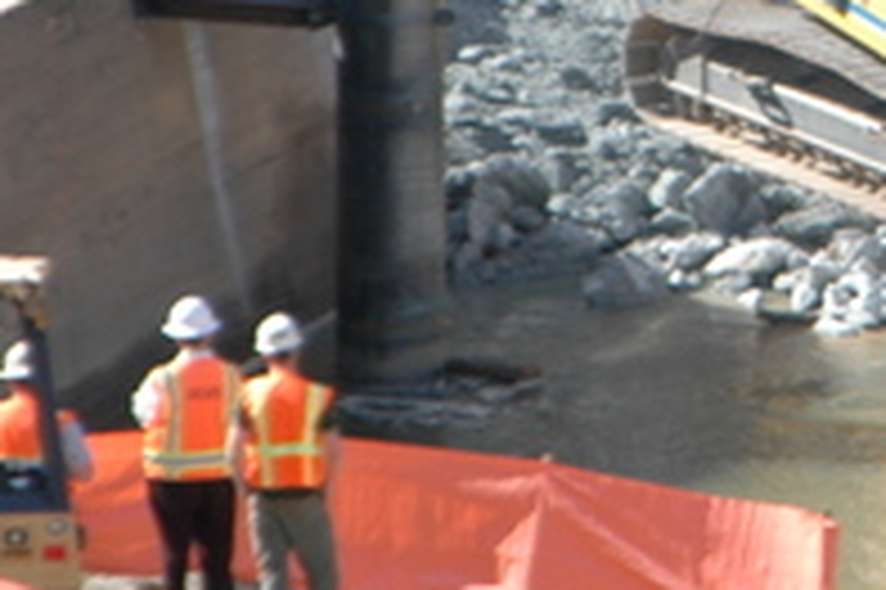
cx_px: 935
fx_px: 17975
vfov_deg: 1.9
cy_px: -209
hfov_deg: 2.8
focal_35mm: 731
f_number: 5.6
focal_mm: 120
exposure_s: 1/320
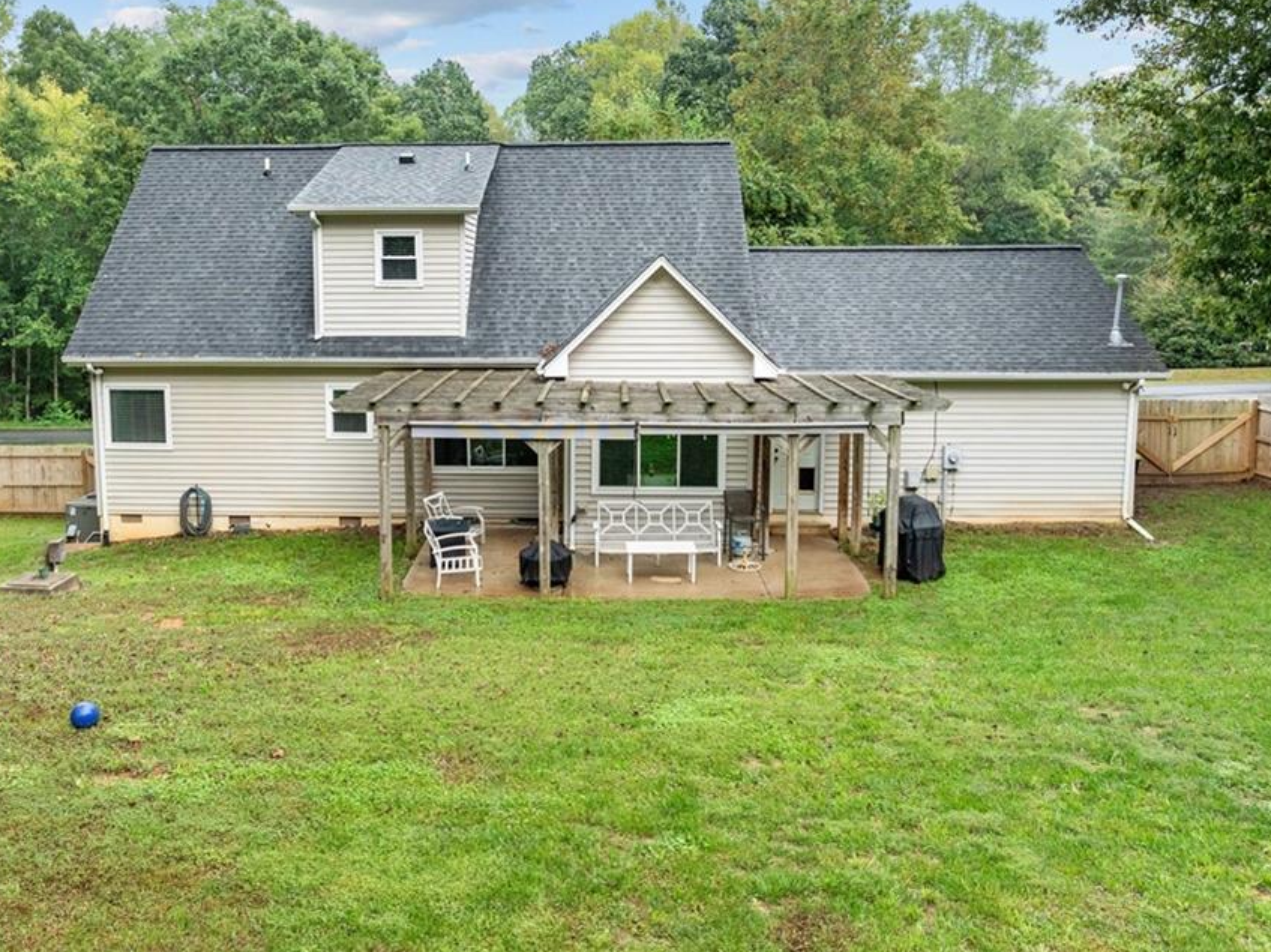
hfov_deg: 61.4
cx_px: 537
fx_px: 1064
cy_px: 398
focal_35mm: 29
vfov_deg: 48.0
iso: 190
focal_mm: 12.29
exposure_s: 1/640
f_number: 2.8
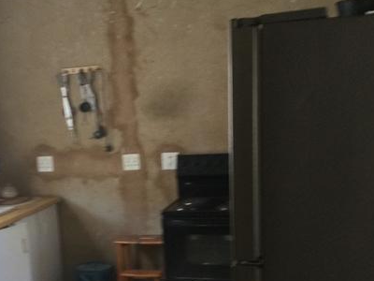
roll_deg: +0.6
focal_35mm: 62
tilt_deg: -8.5
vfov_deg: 23.3
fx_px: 670
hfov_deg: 30.4
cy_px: 230
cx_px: 72
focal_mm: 3.3
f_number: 2.4
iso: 80
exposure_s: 1/33
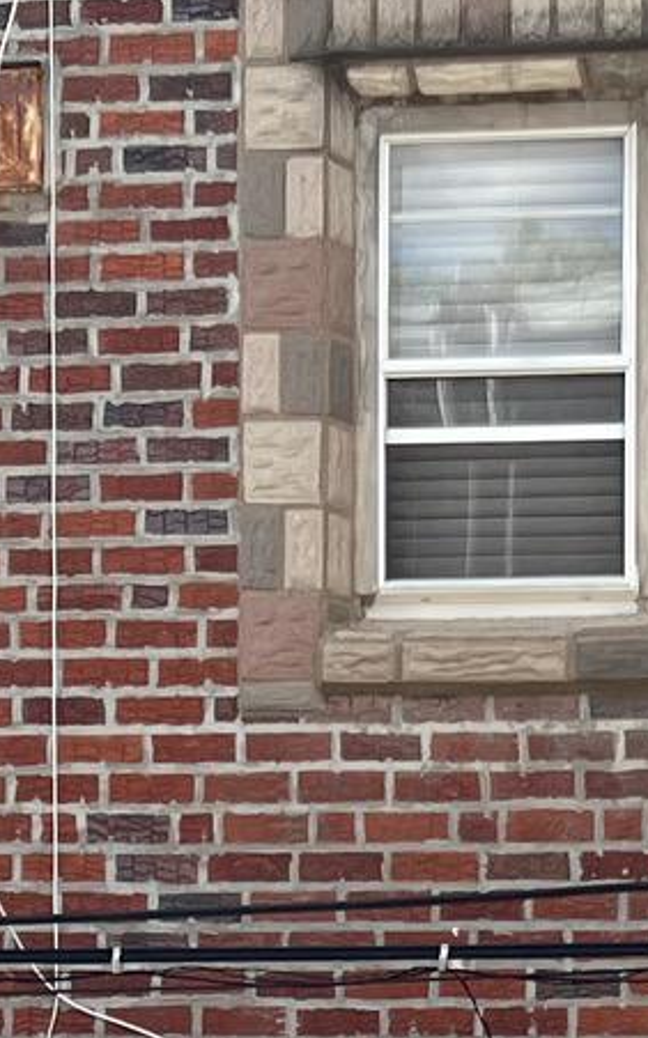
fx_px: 3537
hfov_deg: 10.3
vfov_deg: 15.9
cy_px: 1314
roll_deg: +0.2
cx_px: 715
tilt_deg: +1.6
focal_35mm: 125
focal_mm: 5.7
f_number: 1.5
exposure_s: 1/1724
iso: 50
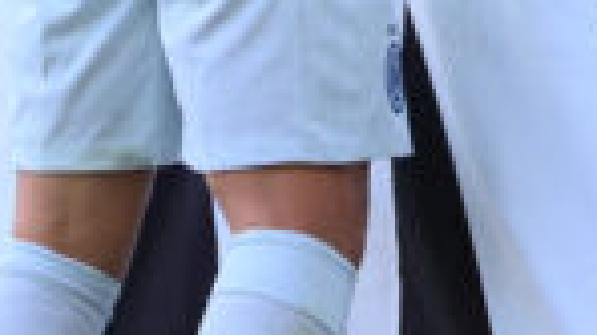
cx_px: 198
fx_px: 8052
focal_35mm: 509
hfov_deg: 4.2
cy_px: -567
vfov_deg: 2.4
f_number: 2.8
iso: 1250
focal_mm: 70
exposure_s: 1/1600
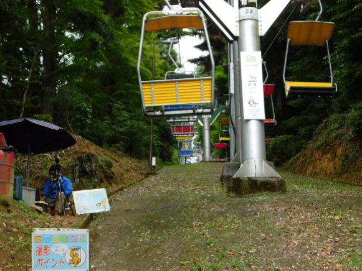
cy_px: 136
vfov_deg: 22.6
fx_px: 680
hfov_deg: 29.8
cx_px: 187
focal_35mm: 65
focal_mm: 10.4
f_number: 4
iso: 125
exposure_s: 1/160
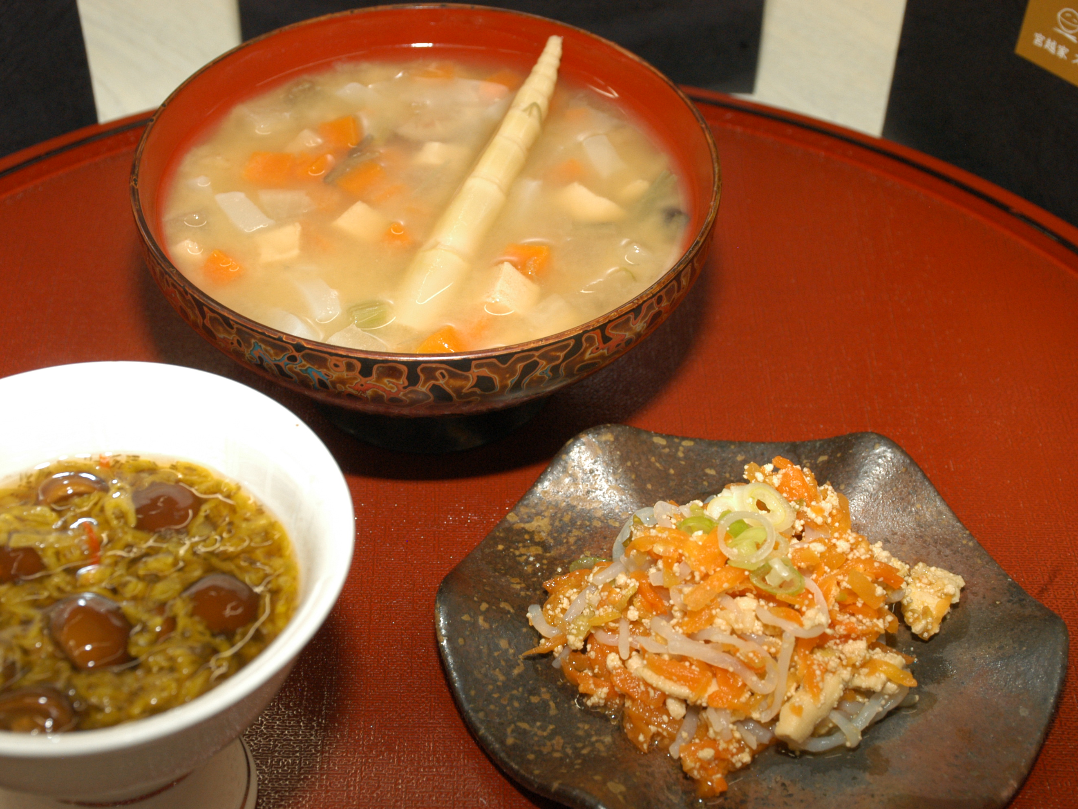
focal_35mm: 69
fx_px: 2149
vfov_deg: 21.3
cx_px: 470
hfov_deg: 28.1
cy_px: 403
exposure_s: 1/60
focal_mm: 42
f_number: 7.1
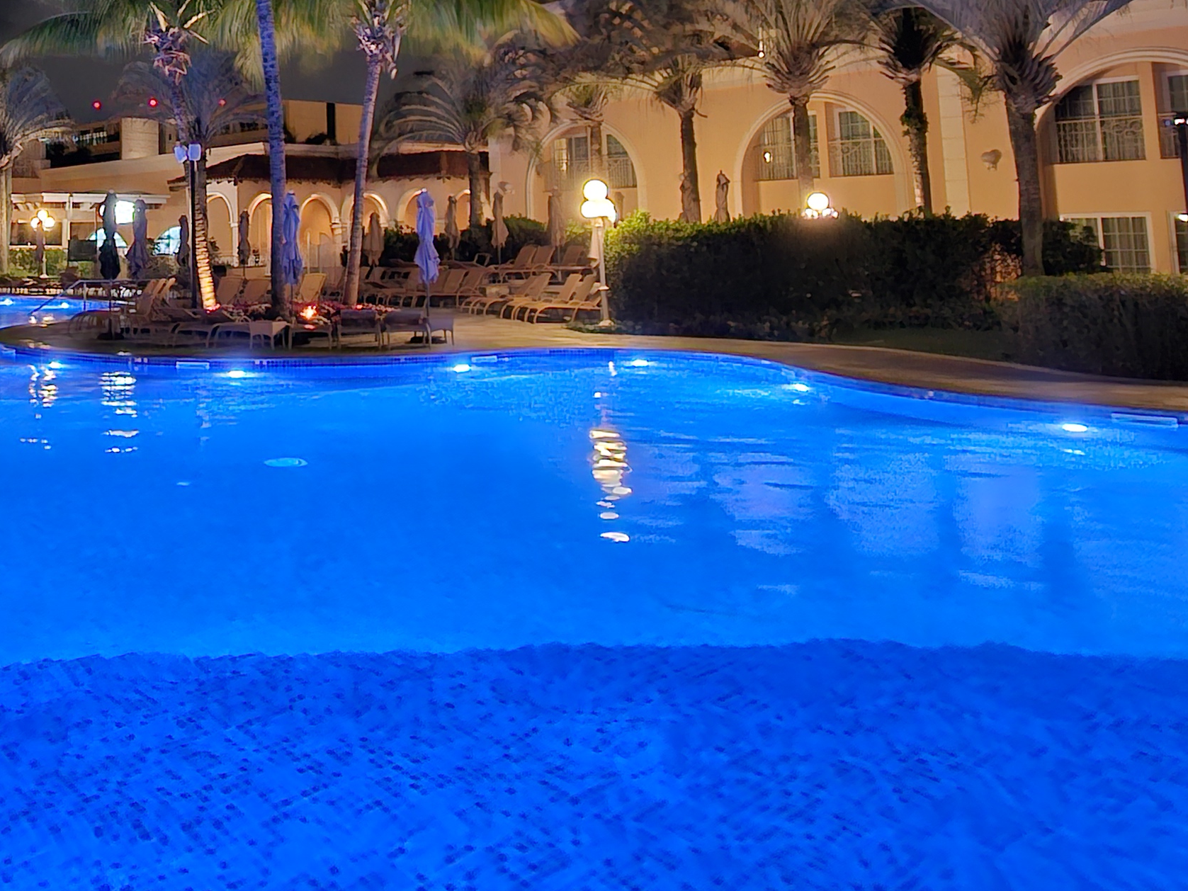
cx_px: 183
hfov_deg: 53.1
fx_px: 1064
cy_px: 120
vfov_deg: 42.4
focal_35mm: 31
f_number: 2.2
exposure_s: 1/10
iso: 640
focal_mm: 2.2
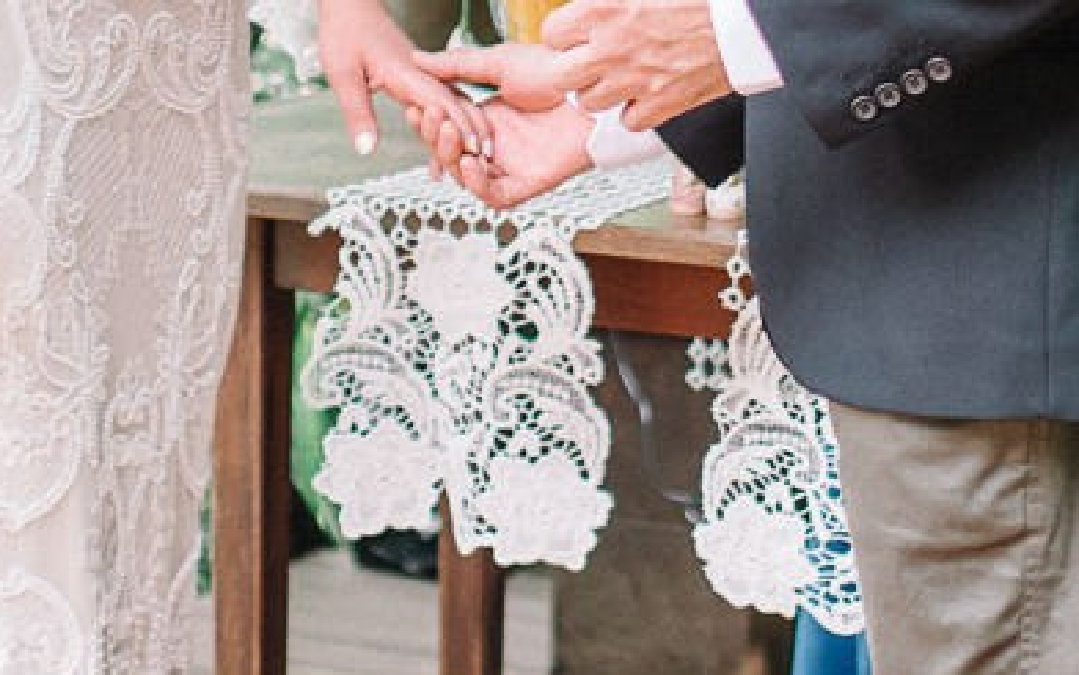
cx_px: 531
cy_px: 32
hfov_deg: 11.5
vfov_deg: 7.2
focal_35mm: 182
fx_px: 5352
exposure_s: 1/2000
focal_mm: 35
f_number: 1.8
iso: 400
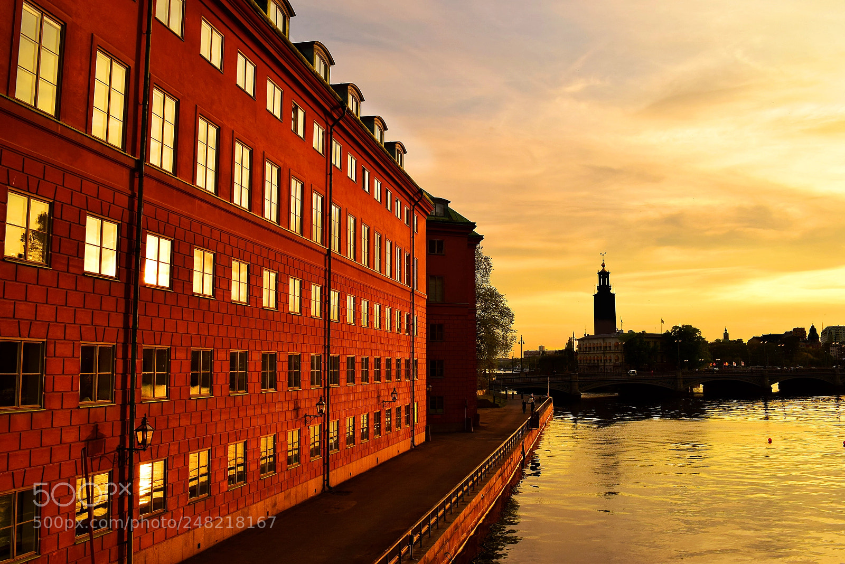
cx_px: 422
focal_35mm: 33
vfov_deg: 40.0
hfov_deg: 57.2
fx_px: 775
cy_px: 282
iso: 250
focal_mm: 22
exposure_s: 1/400
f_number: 10
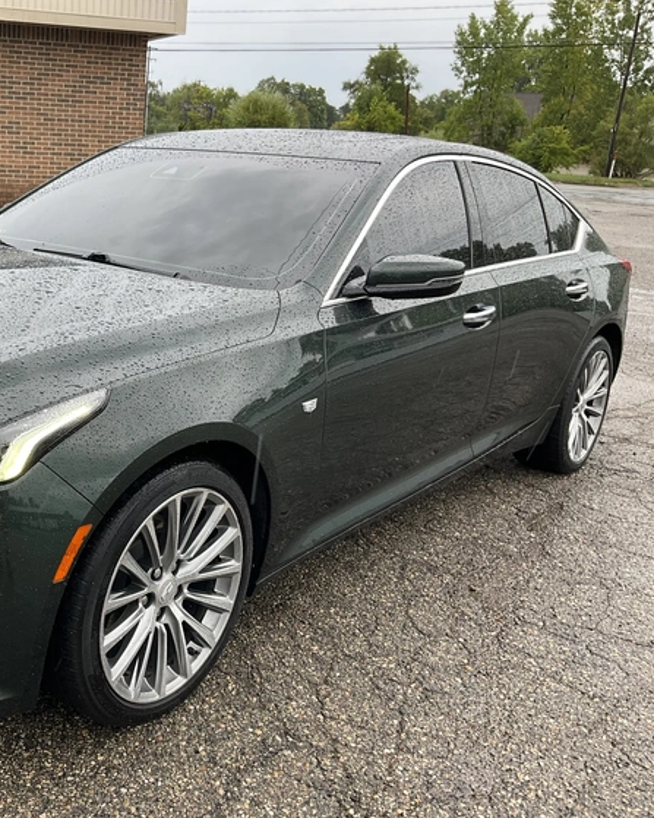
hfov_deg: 37.4
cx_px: 108
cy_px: 408
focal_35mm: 38
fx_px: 920
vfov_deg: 47.9
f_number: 1.8
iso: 20
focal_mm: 3
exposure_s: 1/182
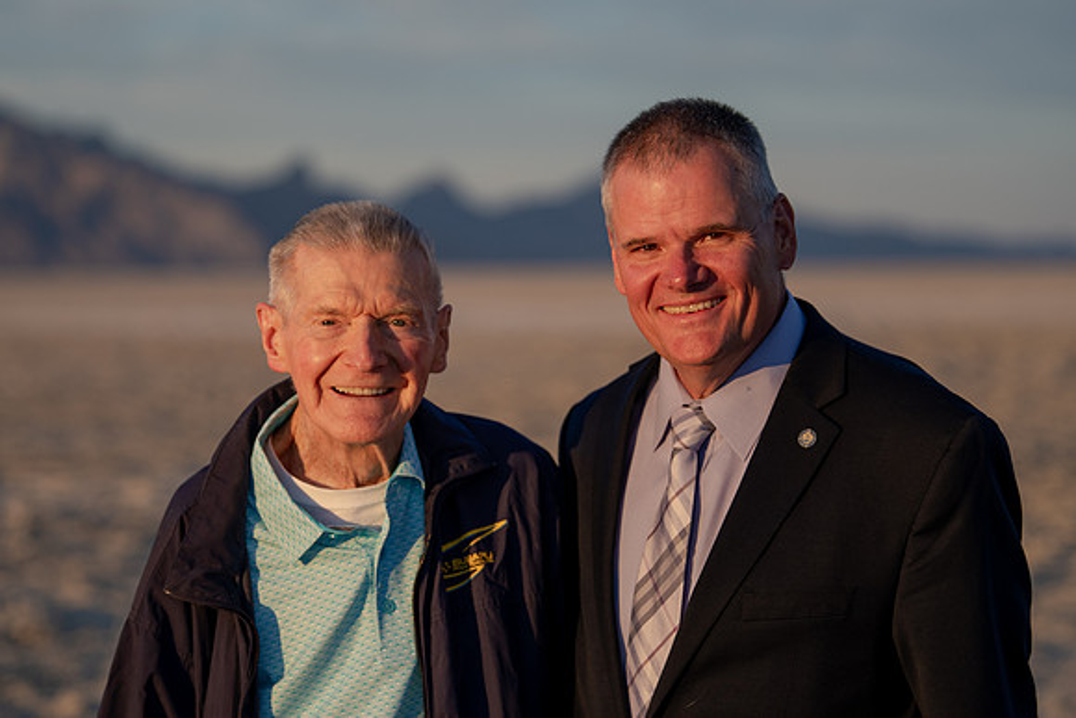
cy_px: 328
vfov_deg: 11.1
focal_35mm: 123
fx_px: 3692
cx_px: 474
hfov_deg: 16.6
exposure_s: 1/1000
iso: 200
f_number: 2.8
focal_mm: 95
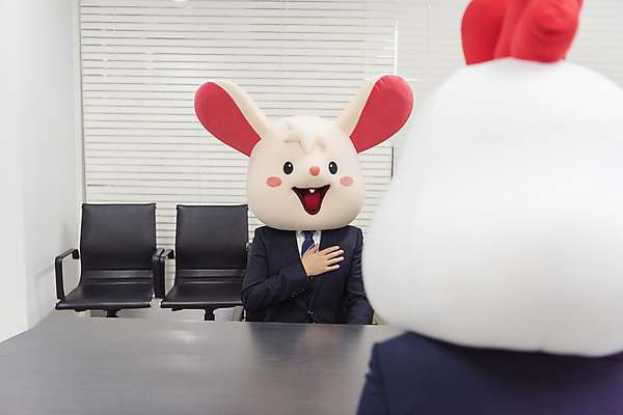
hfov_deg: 48.5
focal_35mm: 40
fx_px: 692
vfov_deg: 33.4
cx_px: 312
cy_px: 208
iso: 500
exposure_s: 1/200
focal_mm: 40
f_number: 2.8
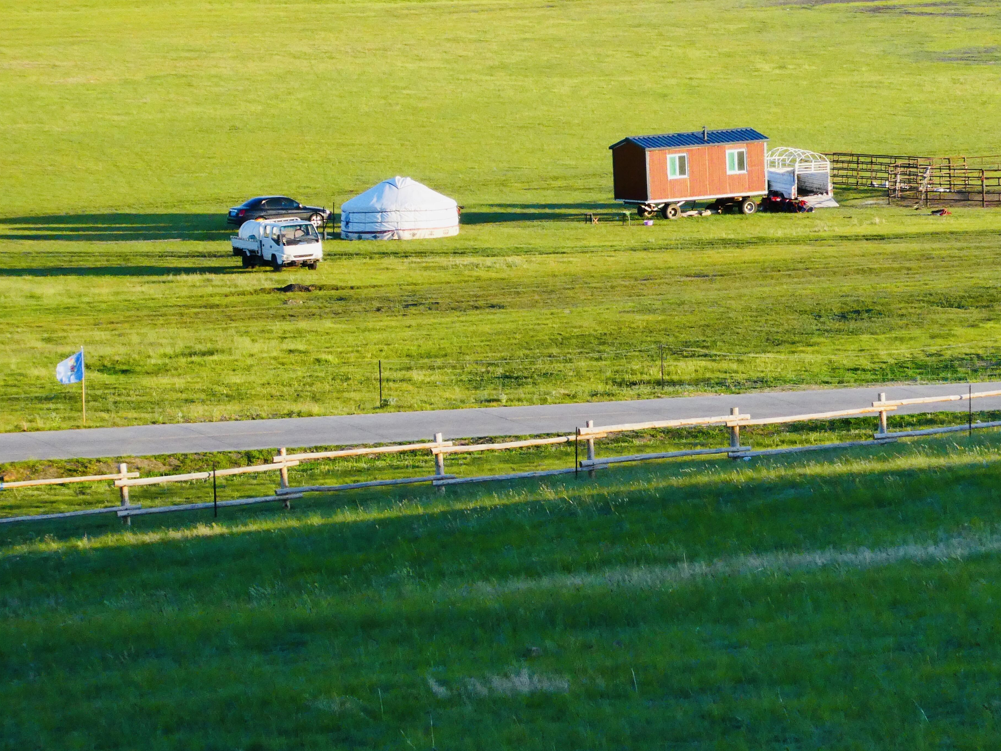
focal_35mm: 203
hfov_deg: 9.7
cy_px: 326
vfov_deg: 7.3
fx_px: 5870
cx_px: 571
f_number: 5.4
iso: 320
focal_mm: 25.6
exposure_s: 1/400
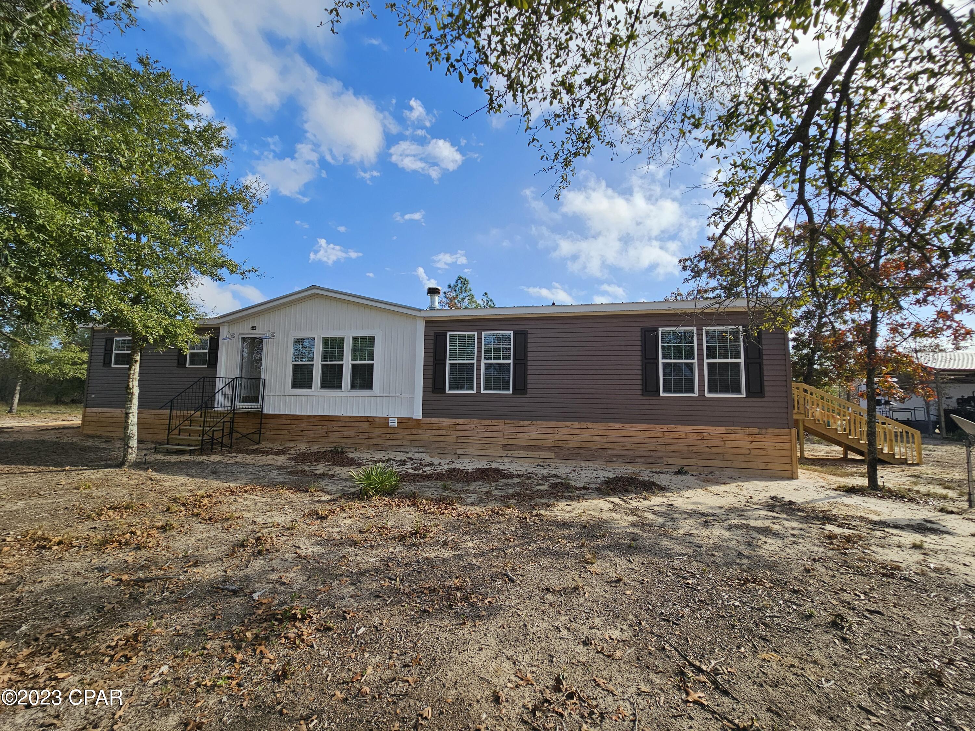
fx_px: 366
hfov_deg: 106.2
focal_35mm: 13
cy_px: 366
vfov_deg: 89.9
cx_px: 488
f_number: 2.2
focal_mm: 2.2
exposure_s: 1/1884
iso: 50
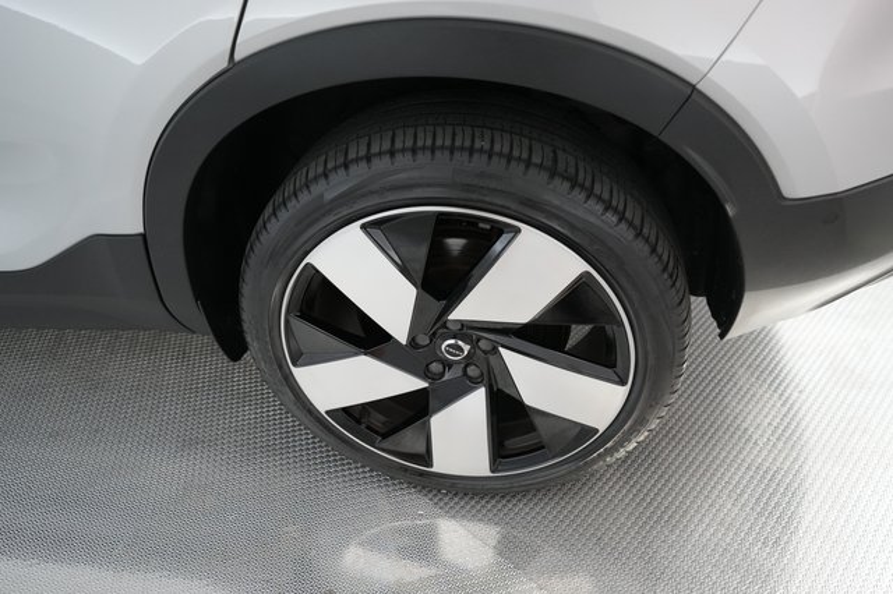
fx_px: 694
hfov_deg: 65.5
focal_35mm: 28
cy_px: 297
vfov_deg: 46.4
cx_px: 446
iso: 3200
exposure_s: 1/250
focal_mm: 28
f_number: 2.8
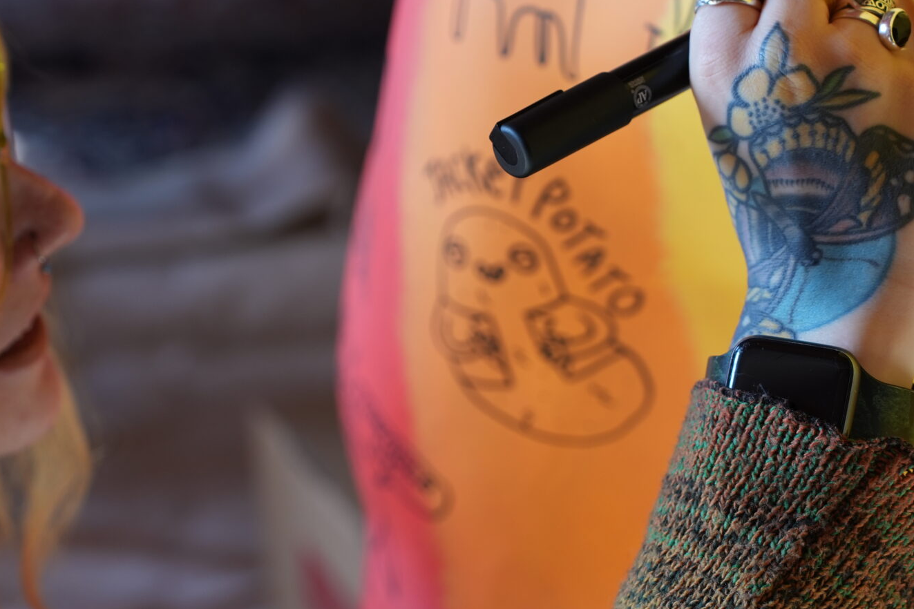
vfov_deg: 11.4
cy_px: 333
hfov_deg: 17.0
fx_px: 3046
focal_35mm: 120
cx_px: 340
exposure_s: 1/160
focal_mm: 62
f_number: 4
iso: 320
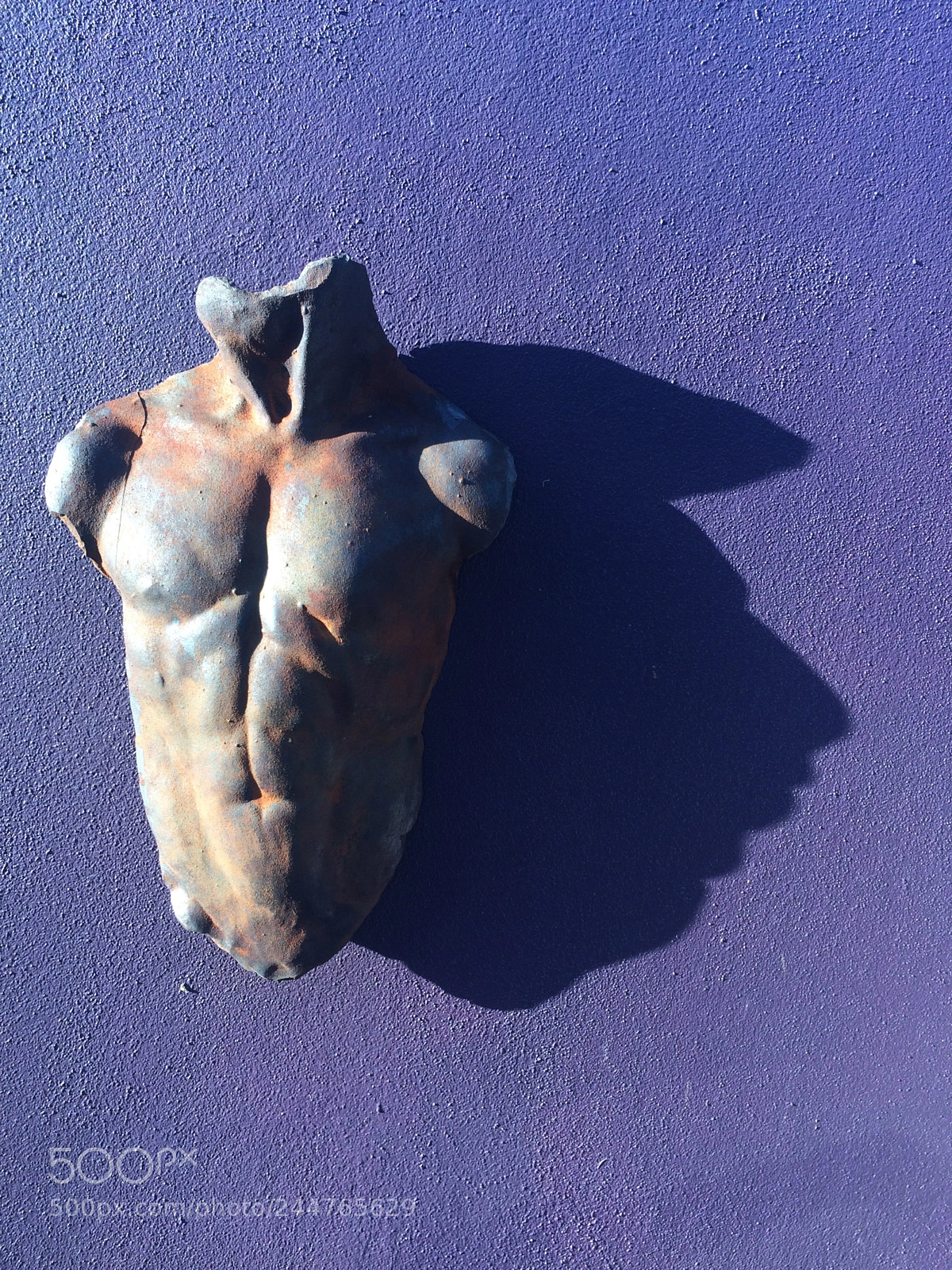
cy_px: 635
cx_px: 476
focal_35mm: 29
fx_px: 1063
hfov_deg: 48.2
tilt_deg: -11.1
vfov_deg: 61.7
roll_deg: -0.9
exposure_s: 1/275
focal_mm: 4.15
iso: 32
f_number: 2.2
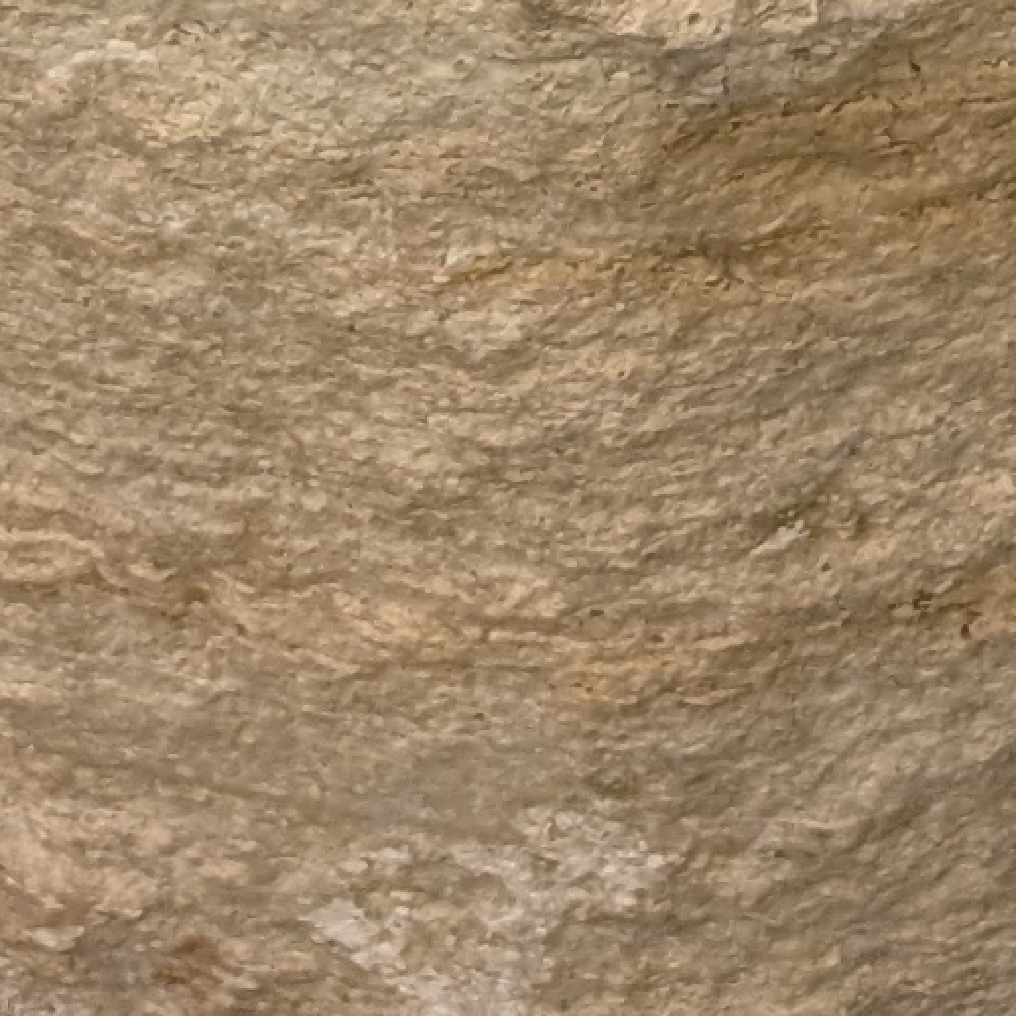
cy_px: -2989
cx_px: 1439
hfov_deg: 10.1
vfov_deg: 7.5
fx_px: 5579
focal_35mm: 168
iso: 20
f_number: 1.68
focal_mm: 6.9
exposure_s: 1/814
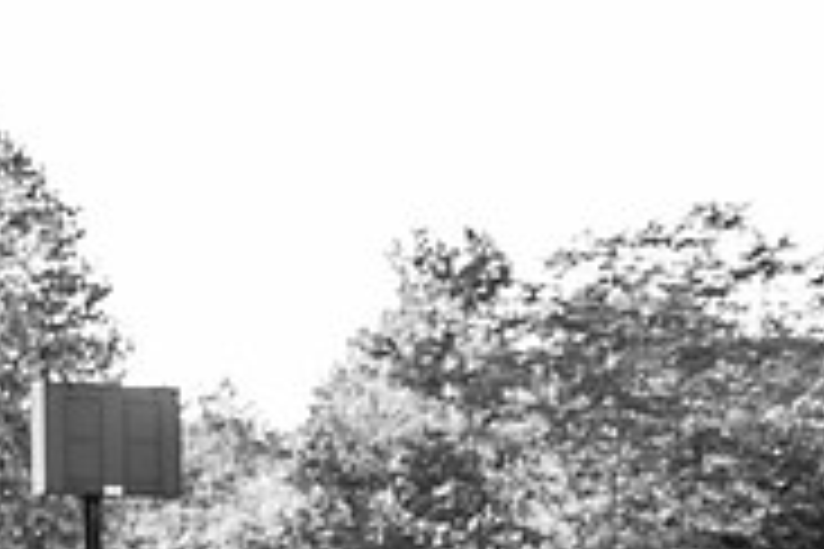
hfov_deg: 22.7
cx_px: -347
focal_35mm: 76
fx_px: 1739
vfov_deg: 17.5
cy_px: 565
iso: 125
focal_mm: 24
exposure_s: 1/500
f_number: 2
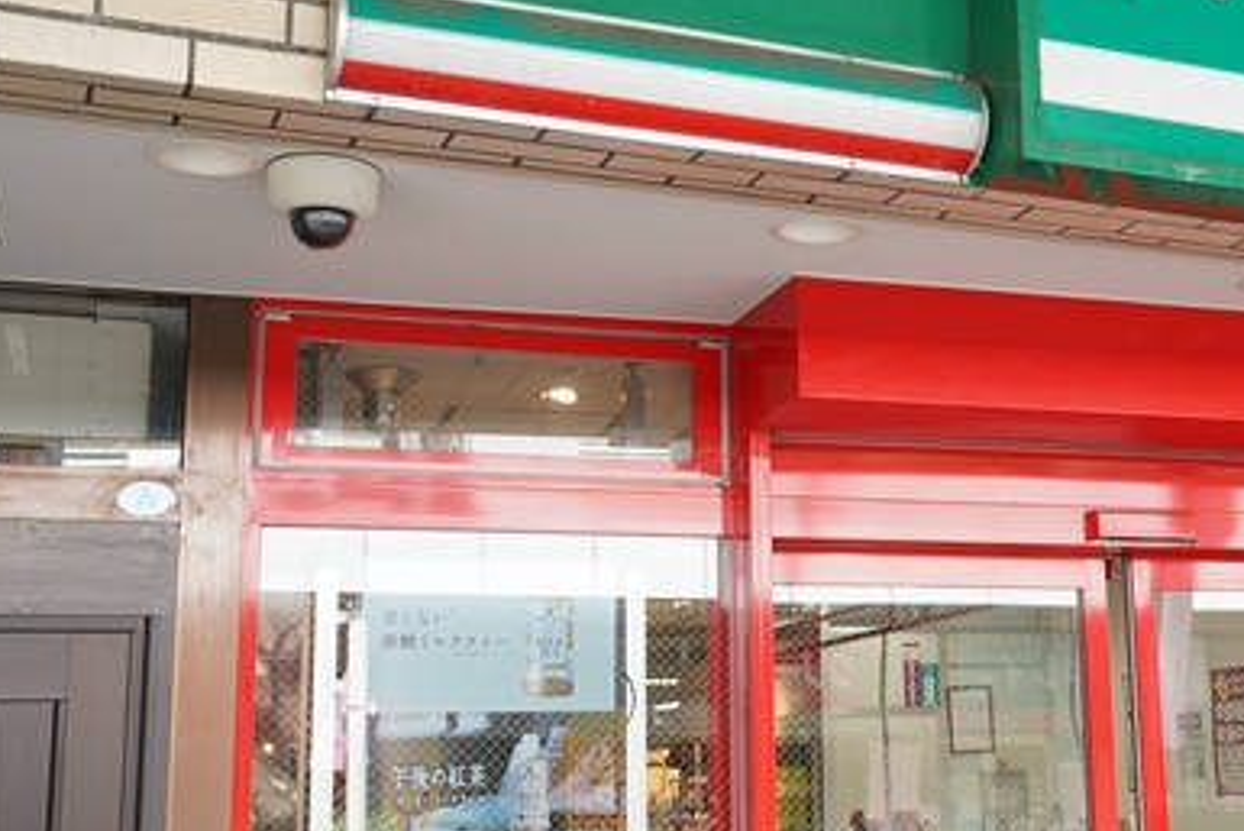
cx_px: 863
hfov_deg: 36.4
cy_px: 409
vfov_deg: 25.1
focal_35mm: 54
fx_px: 1867
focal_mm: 26
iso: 100
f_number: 4.5
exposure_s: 1/40
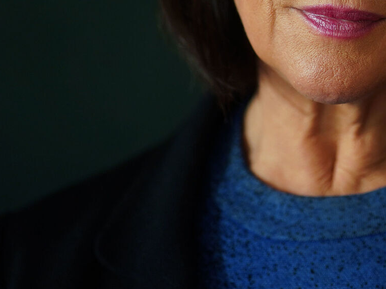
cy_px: -32
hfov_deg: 9.1
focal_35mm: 215
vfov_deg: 6.9
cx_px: 424
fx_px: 2397
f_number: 1.8
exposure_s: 1/1000
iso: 400
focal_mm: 85
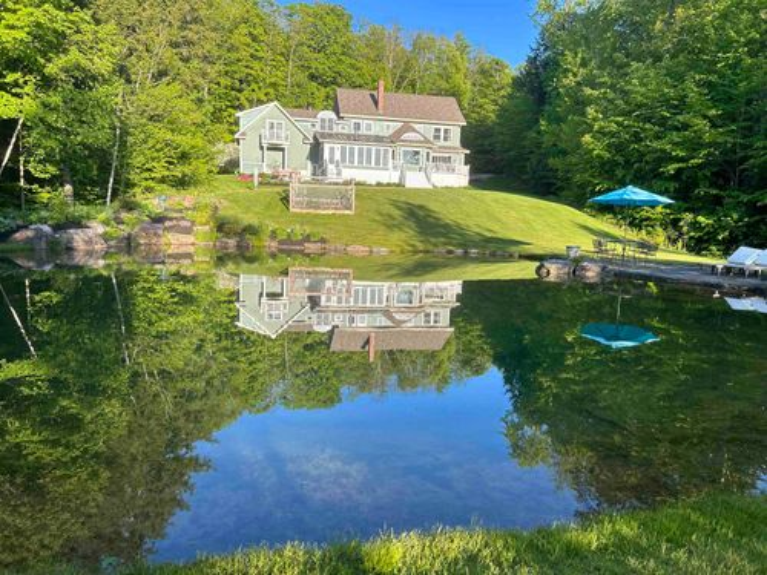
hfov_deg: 67.3
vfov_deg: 53.1
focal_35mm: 26
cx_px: 384
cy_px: 288
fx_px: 576
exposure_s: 1/1029
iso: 50
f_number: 1.5
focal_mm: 5.7
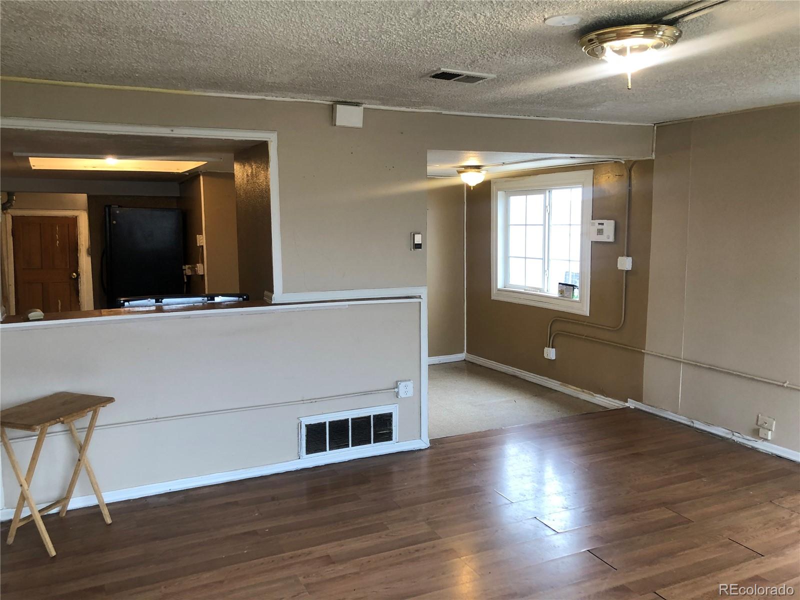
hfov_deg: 63.4
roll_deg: +1.0
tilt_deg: -5.3
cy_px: 300
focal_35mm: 28
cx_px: 400
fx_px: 647
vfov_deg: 49.7
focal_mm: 3.99
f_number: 1.8
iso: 25
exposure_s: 1/30
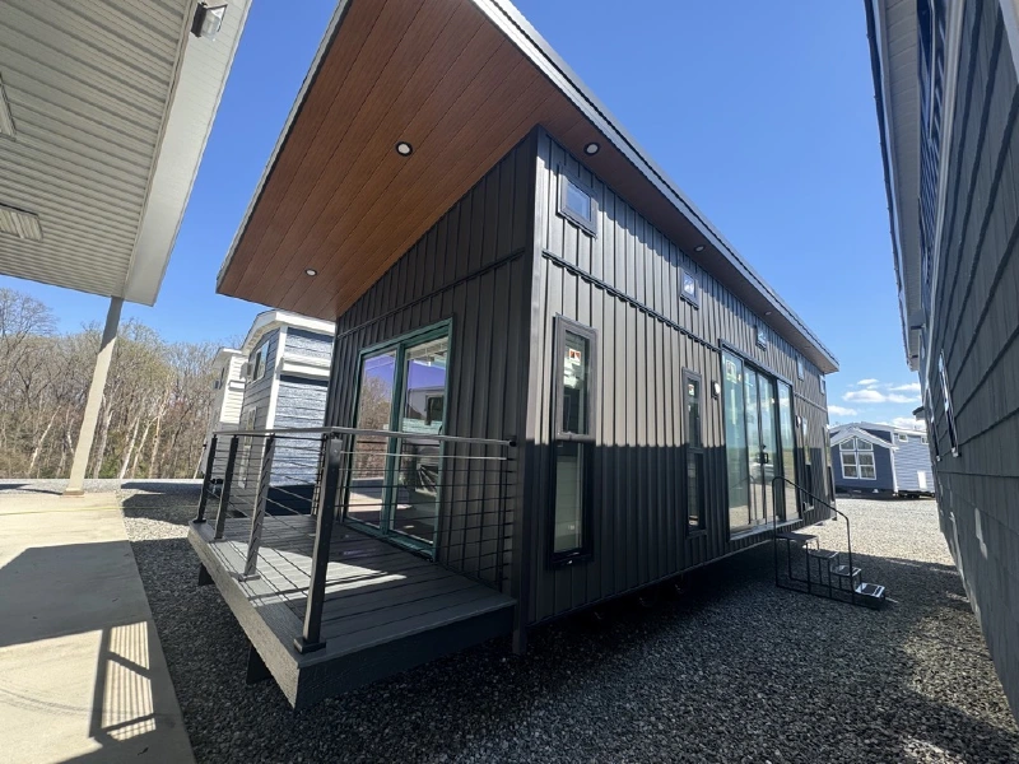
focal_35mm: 14
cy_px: 382
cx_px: 510
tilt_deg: +9.2
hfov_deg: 102.1
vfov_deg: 85.7
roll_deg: -2.5
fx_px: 412
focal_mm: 2.22
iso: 40
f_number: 2.2
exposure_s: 1/412
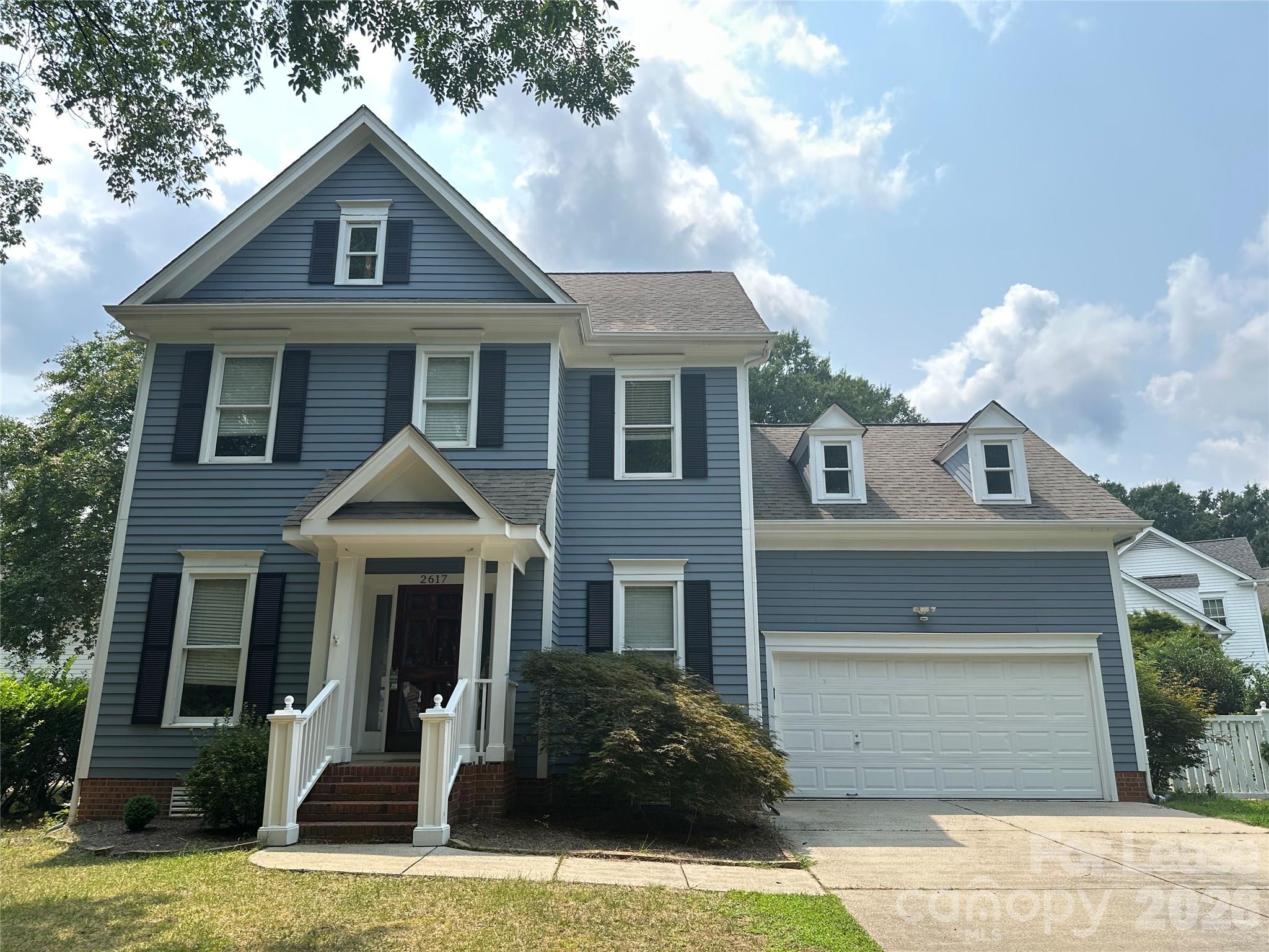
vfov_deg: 56.8
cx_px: 634
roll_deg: +0.1
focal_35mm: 24
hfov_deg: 71.6
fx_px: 880
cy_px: 476
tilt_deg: +15.7
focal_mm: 6.86
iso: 80
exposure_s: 1/1393
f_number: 1.78
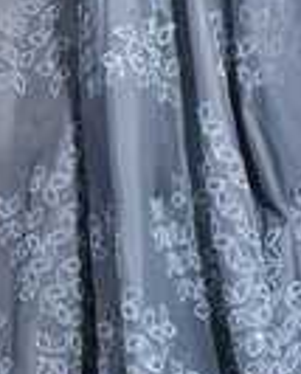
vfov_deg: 7.3
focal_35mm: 259
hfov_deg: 6.0
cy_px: -198
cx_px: 191
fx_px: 2874
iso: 200
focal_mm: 70
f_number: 7.1
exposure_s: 1/160
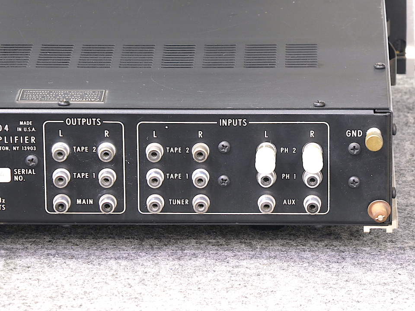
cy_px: 156
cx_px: 208
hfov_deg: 7.5
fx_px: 3177
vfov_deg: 5.6
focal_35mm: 265
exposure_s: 1.3
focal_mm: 47.5
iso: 100
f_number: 5.6
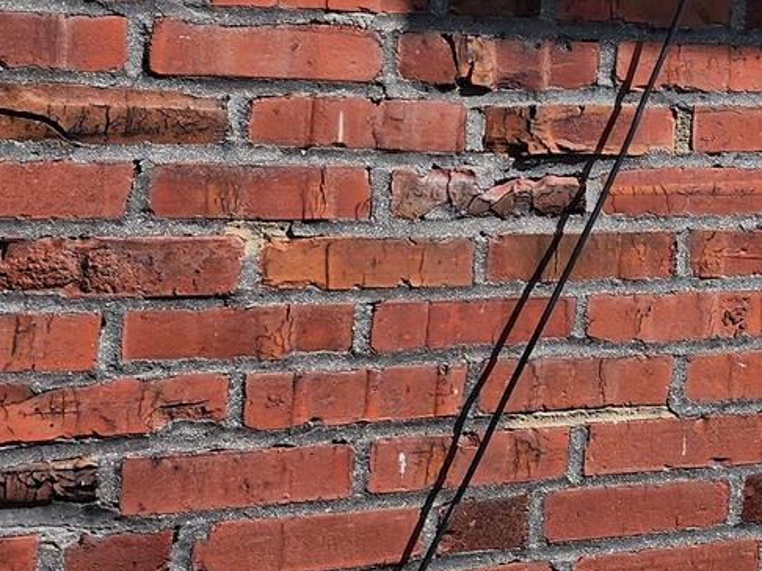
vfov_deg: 14.9
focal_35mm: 97
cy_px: -53
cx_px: 1406
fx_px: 2134
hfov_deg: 16.6
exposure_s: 1/1186
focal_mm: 6.4
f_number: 1.8
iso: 12
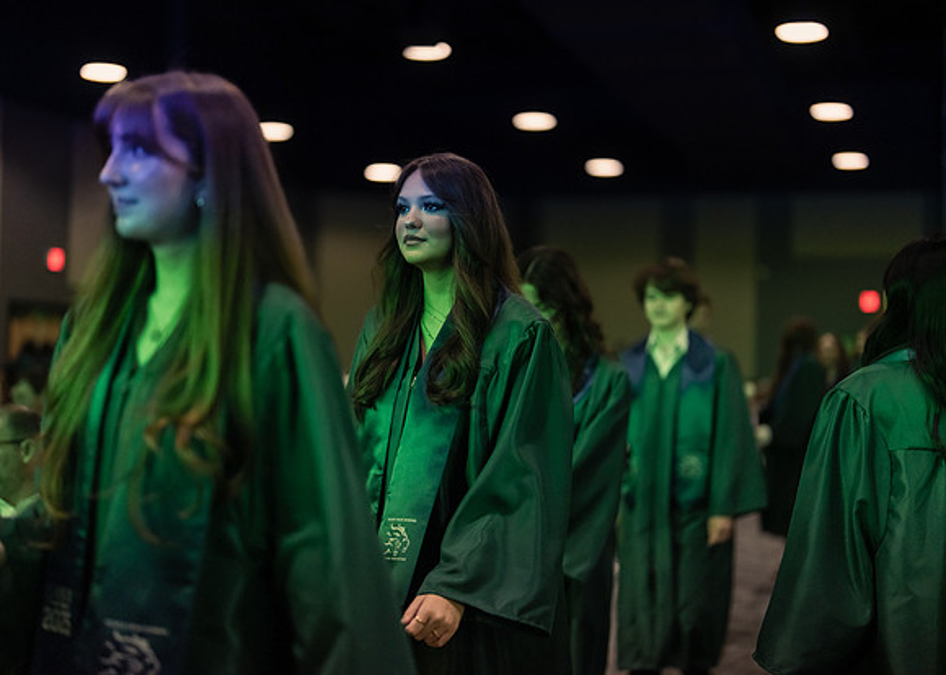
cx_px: 473
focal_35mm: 53
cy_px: 338
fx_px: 1426
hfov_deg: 36.7
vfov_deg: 26.6
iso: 1250
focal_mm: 50
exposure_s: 1/500
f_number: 1.2
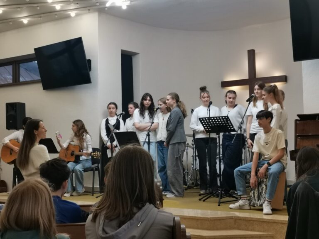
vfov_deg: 28.0
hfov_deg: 36.8
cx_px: 160
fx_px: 479
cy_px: 120
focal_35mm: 52
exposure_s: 1/100
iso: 160
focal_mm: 4.75
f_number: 1.8
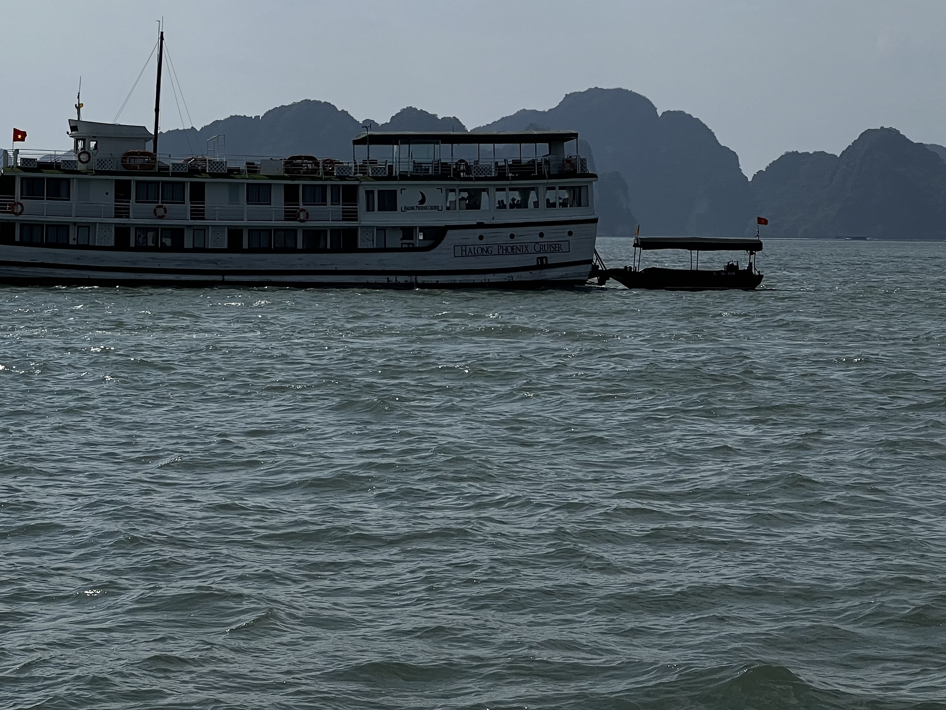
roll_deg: -0.2
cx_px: 268
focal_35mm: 120
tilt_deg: -0.5
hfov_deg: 16.4
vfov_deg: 12.3
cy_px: 198
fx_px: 3279
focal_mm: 9
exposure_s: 1/2660
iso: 32
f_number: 2.8
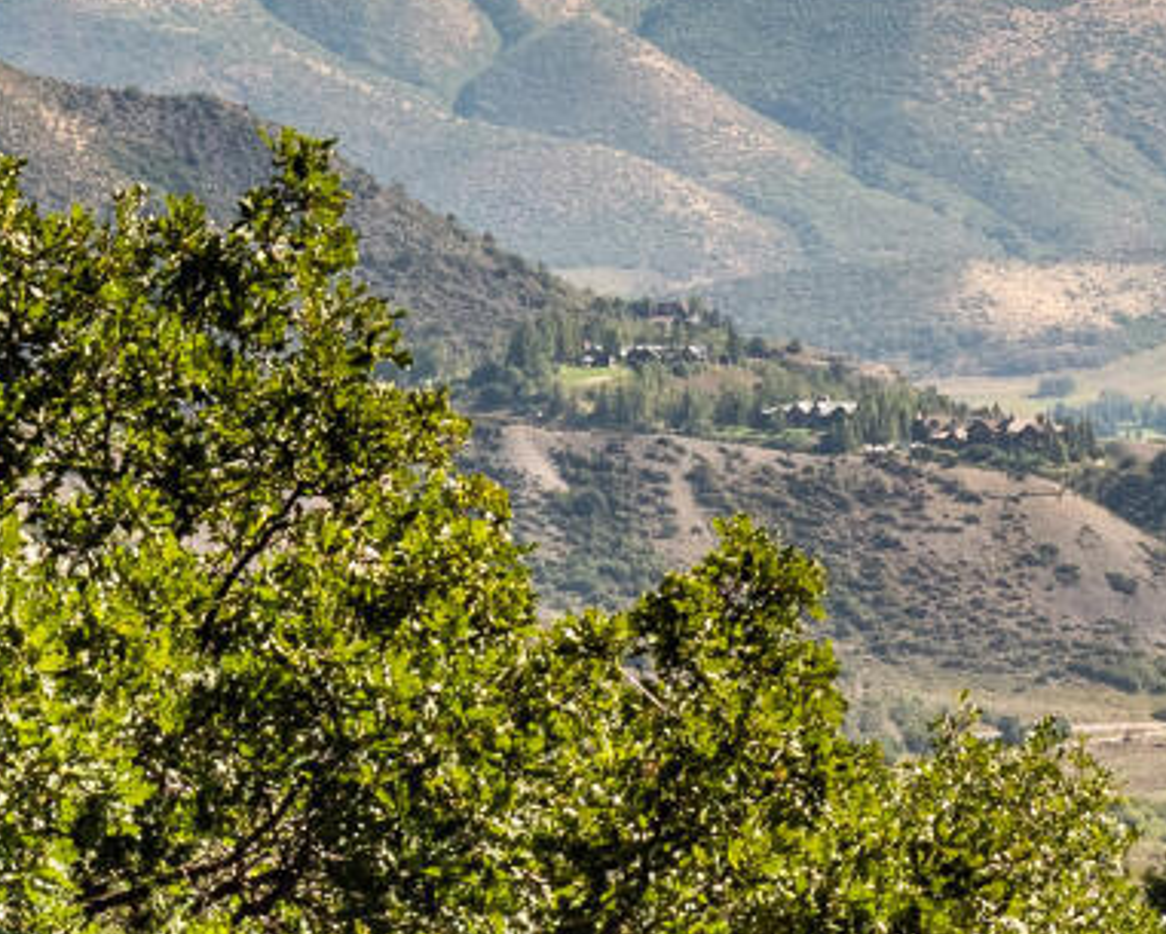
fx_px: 14808
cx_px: 2757
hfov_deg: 4.4
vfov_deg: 3.6
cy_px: -753
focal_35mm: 429
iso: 160
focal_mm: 58
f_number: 7.1
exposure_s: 1/800
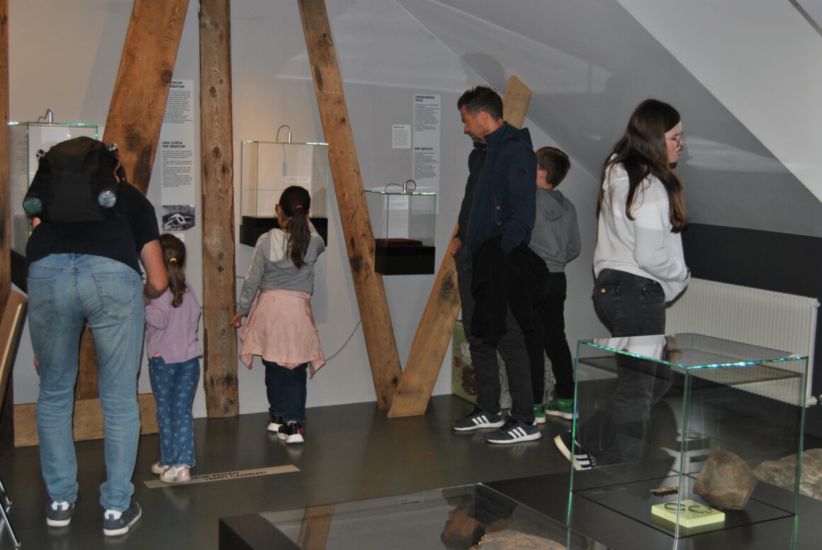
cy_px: 275
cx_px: 411
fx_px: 1063
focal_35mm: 46
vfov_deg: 29.0
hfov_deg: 42.3
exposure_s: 1/60
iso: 200
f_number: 4.2
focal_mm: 31
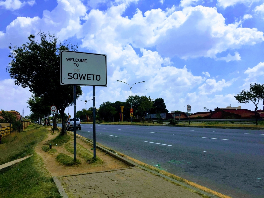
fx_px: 221
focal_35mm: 29
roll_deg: -0.2
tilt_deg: +6.2
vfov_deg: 48.2
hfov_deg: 61.7
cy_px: 99
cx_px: 132
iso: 32
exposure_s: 1/3300
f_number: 2.2
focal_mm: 4.15
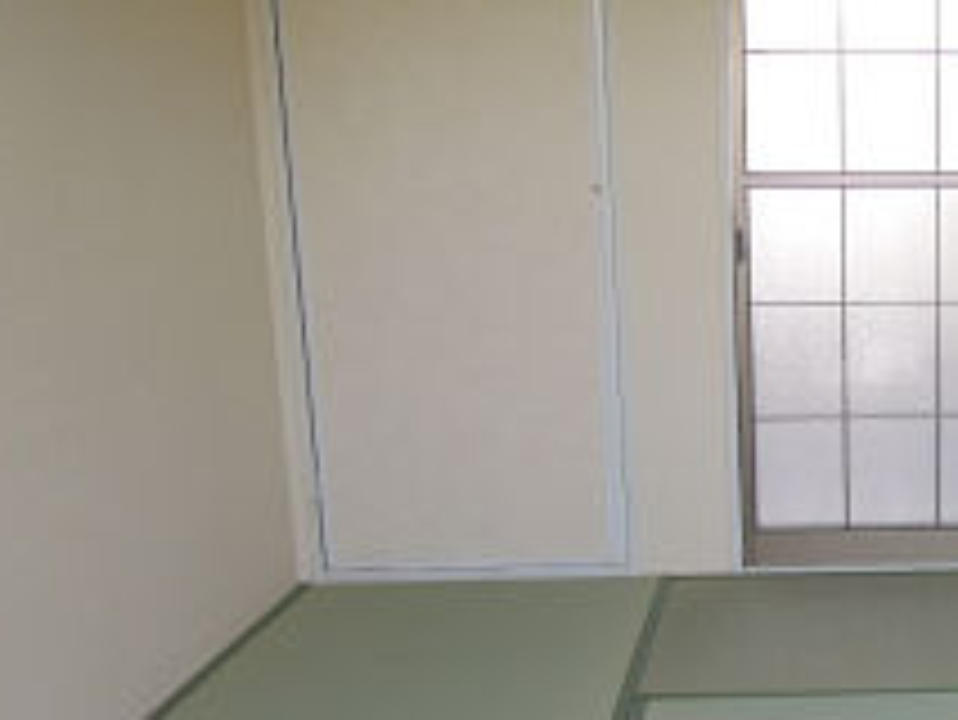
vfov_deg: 26.9
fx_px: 1495
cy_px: 486
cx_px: 913
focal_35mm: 54
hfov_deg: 33.1
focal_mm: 4.3
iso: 160
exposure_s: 1/80
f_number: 2.8
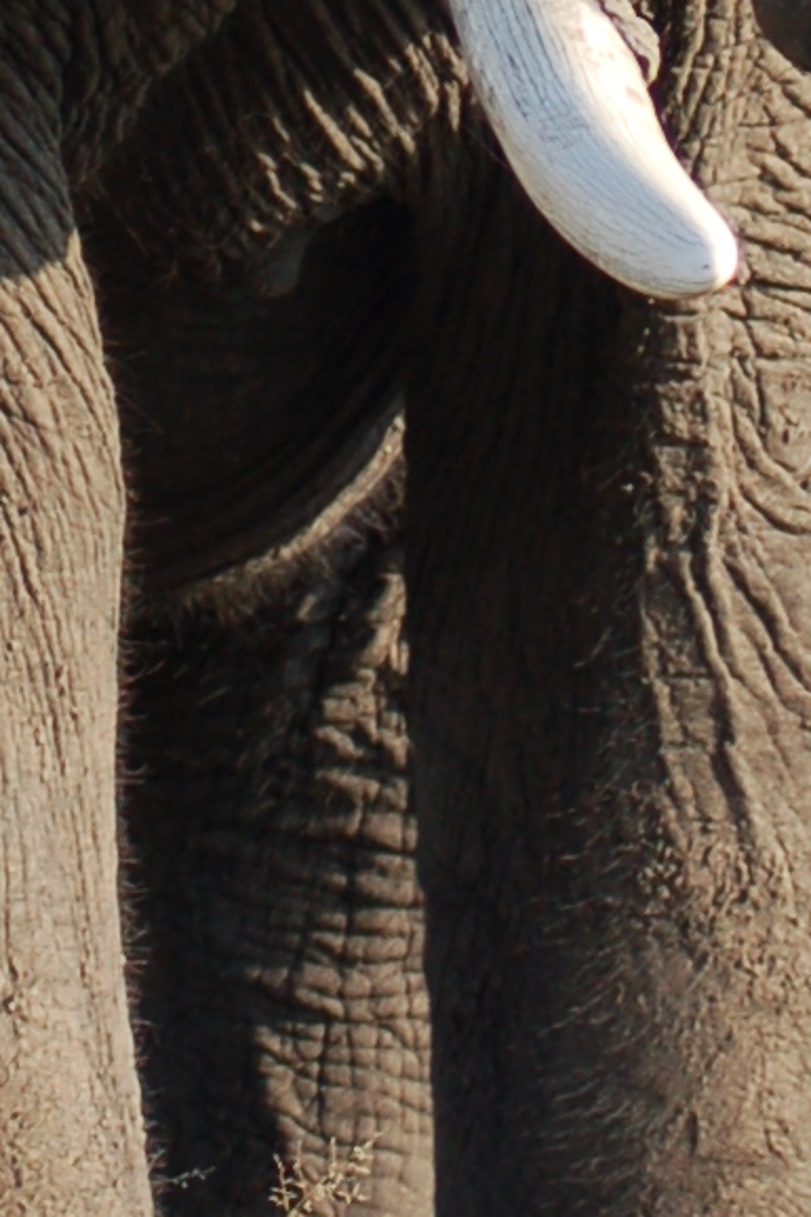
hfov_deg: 2.5
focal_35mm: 546
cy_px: -1185
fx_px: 18460
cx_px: 539
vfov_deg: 3.7
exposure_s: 1/500
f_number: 5.6
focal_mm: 70
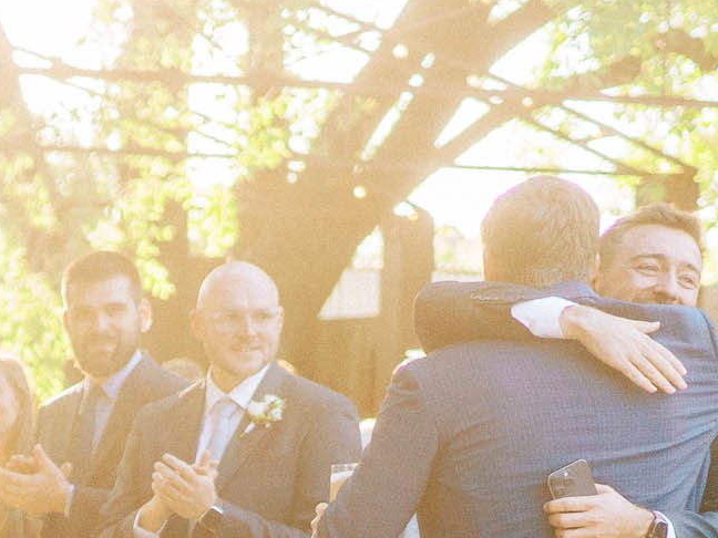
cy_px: 743
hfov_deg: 12.6
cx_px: -489
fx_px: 3028
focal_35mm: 146
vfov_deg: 9.9
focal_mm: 35
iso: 400
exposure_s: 1/1600
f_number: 1.6
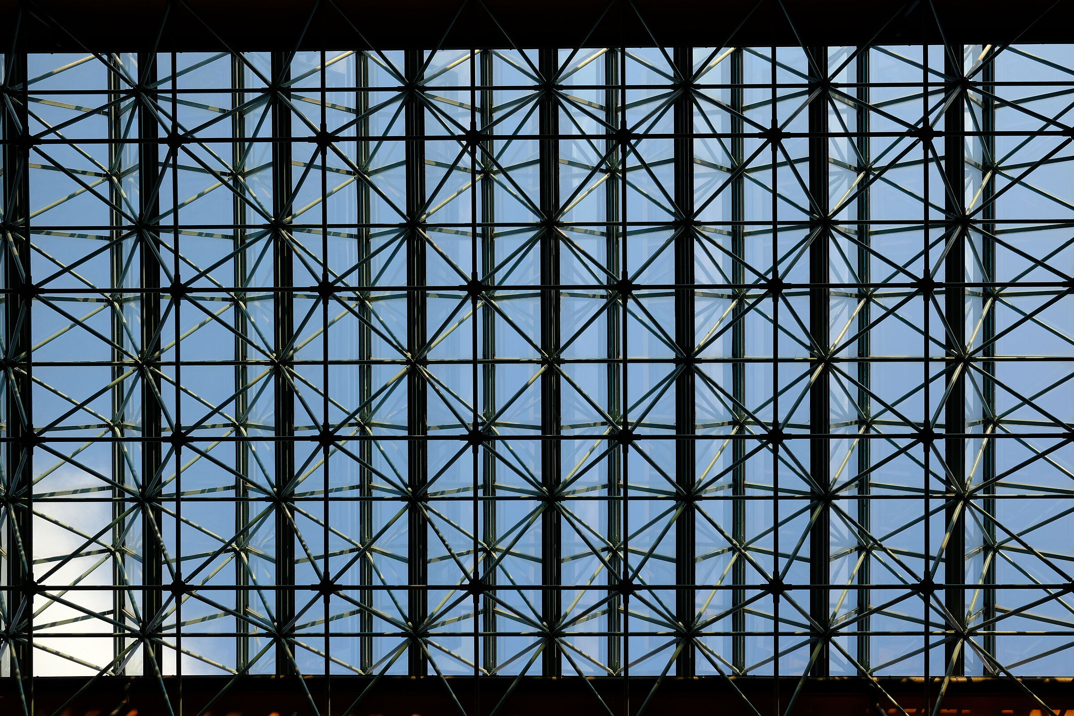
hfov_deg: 54.4
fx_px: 1044
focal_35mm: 35
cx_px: 537
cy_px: 358
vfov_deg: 37.9
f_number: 5.6
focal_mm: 23
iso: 800
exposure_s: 1/1000
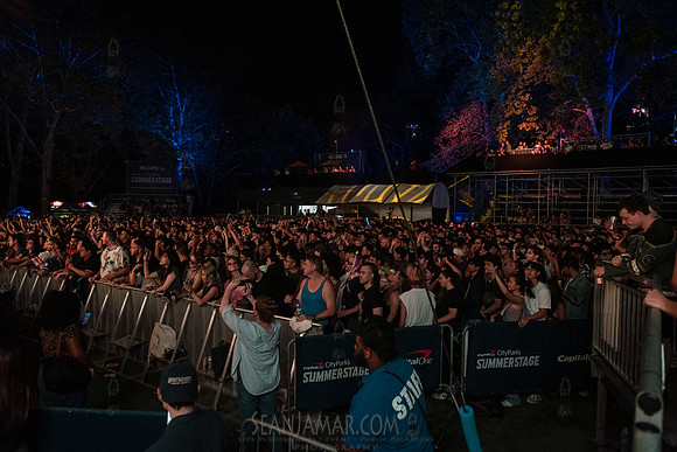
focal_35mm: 25
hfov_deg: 72.5
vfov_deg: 52.1
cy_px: 226
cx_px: 338
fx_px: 462
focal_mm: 24
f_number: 3.2
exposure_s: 1/320
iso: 6400
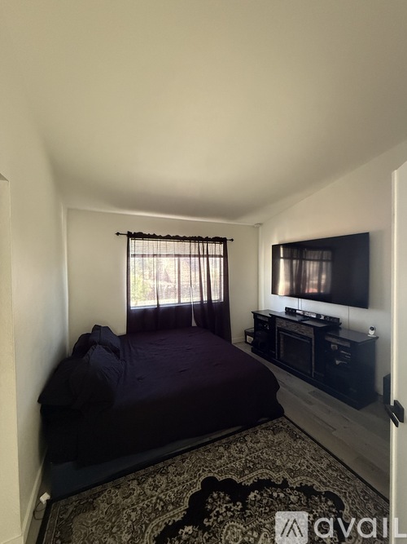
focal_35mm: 14
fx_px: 220
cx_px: 204
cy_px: 272
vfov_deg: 102.1
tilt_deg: -0.8
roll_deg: +0.1
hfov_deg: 85.7
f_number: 2.2
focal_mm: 2.22
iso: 640
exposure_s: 1/60
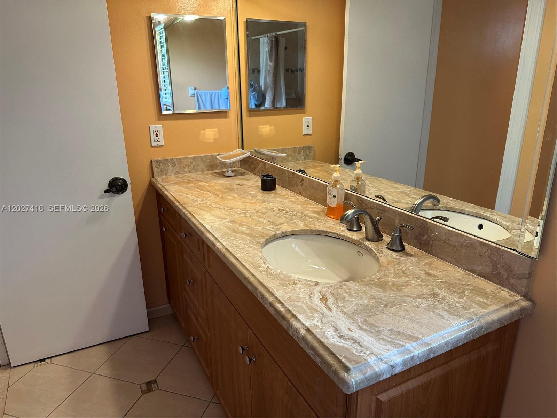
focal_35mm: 24
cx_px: 278
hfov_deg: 71.6
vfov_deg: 56.8
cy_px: 209
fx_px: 386
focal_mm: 6.86
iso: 160
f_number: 1.78
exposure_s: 1/120
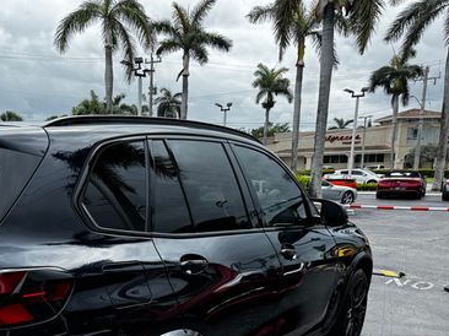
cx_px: 63
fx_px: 544
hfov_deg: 41.9
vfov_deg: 33.0
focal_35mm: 42
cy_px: 284
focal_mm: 6.76
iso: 80
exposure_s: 1/2506
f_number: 1.78
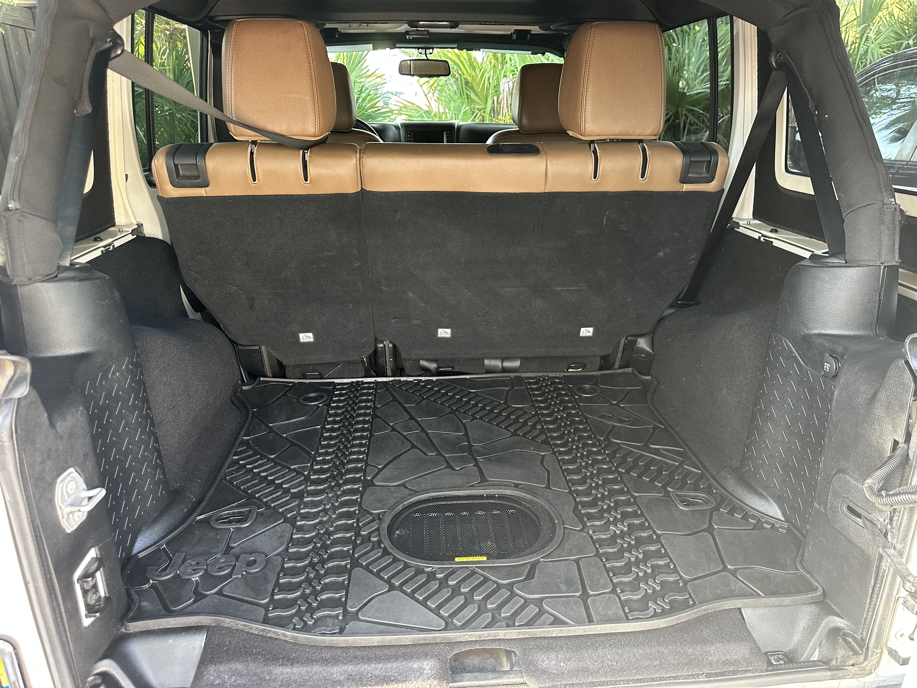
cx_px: 458
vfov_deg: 56.8
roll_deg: +0.3
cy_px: 344
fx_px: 636
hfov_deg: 71.6
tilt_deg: -20.6
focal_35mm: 24
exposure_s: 1/60
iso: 250
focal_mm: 6.86
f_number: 1.78
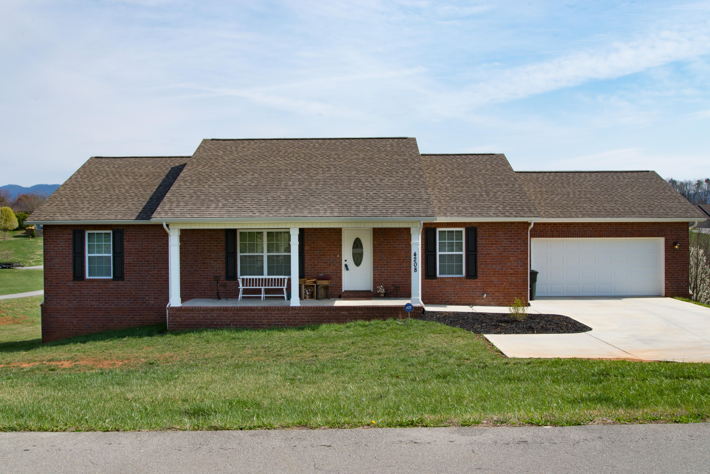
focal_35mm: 32
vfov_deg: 41.1
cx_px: 355
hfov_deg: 58.7
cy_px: 237
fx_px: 631
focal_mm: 32
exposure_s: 1/400
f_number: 13
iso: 320
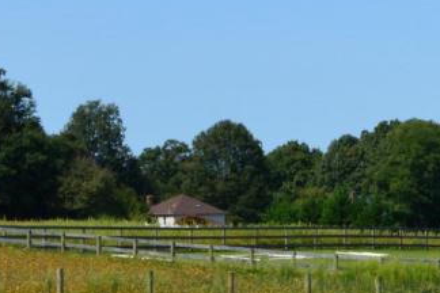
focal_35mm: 171
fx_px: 2090
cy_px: 247
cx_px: 683
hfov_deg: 11.5
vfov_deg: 8.0
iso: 400
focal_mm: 32
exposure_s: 1/500
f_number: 11
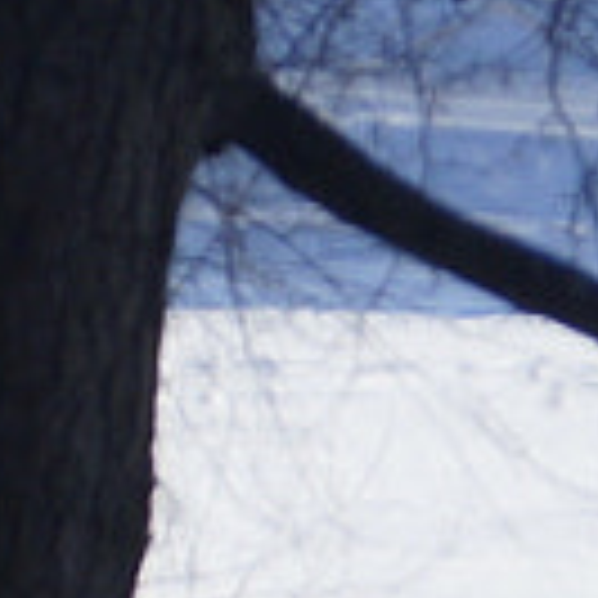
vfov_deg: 4.0
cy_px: -710
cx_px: -1614
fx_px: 8385
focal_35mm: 429
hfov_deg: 3.9
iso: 100
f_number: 4.5
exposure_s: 1/800
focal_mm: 28
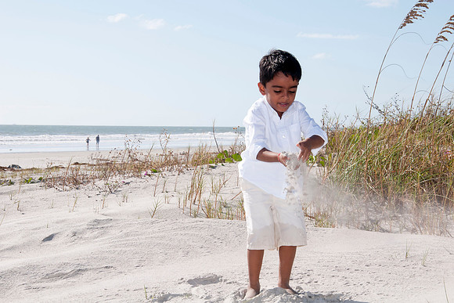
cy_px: 149
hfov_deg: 25.0
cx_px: 228
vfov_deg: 16.8
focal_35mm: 81
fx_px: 1025
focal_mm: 52
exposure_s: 1/250
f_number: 11
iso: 100
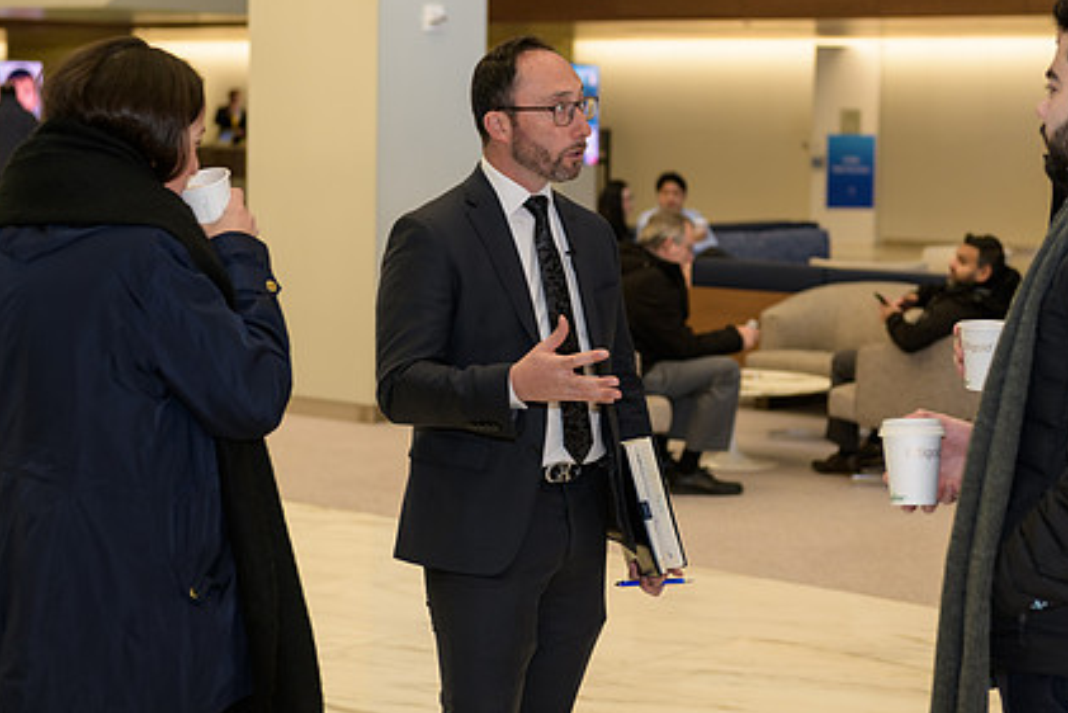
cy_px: 273
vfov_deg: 17.1
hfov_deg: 25.3
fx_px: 2374
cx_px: 581
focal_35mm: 80
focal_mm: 58
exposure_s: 1/125
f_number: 3.2
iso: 400
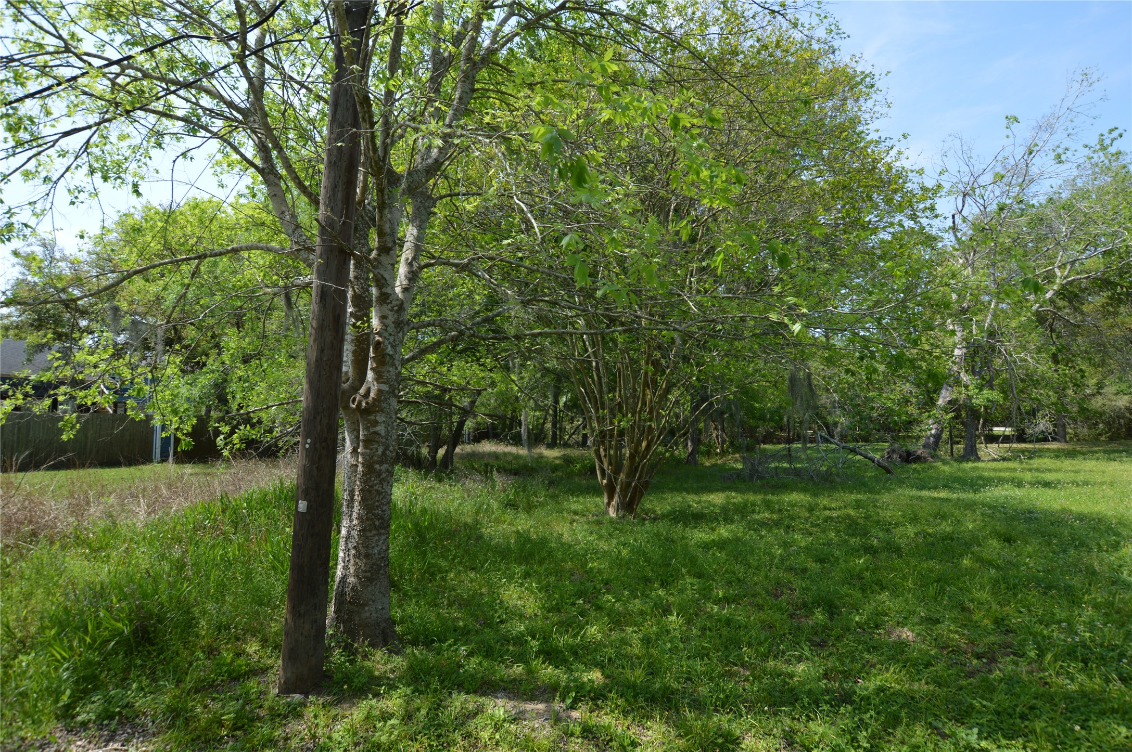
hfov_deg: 90.1
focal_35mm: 18
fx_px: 565
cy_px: 376
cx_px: 566
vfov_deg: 67.3
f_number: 7.1
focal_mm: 12
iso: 100
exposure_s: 1/200
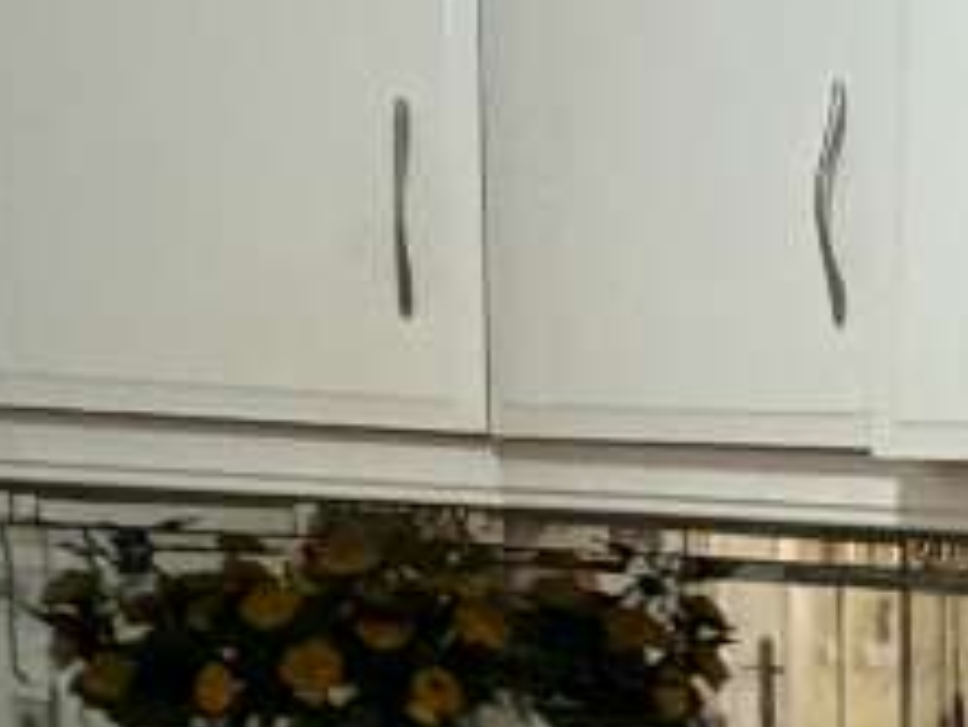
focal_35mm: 95
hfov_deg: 17.6
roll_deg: -3.1
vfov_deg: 14.7
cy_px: 1027
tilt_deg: -9.5
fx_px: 2658
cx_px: 1616
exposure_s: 1/50
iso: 400
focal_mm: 2.22
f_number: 2.2
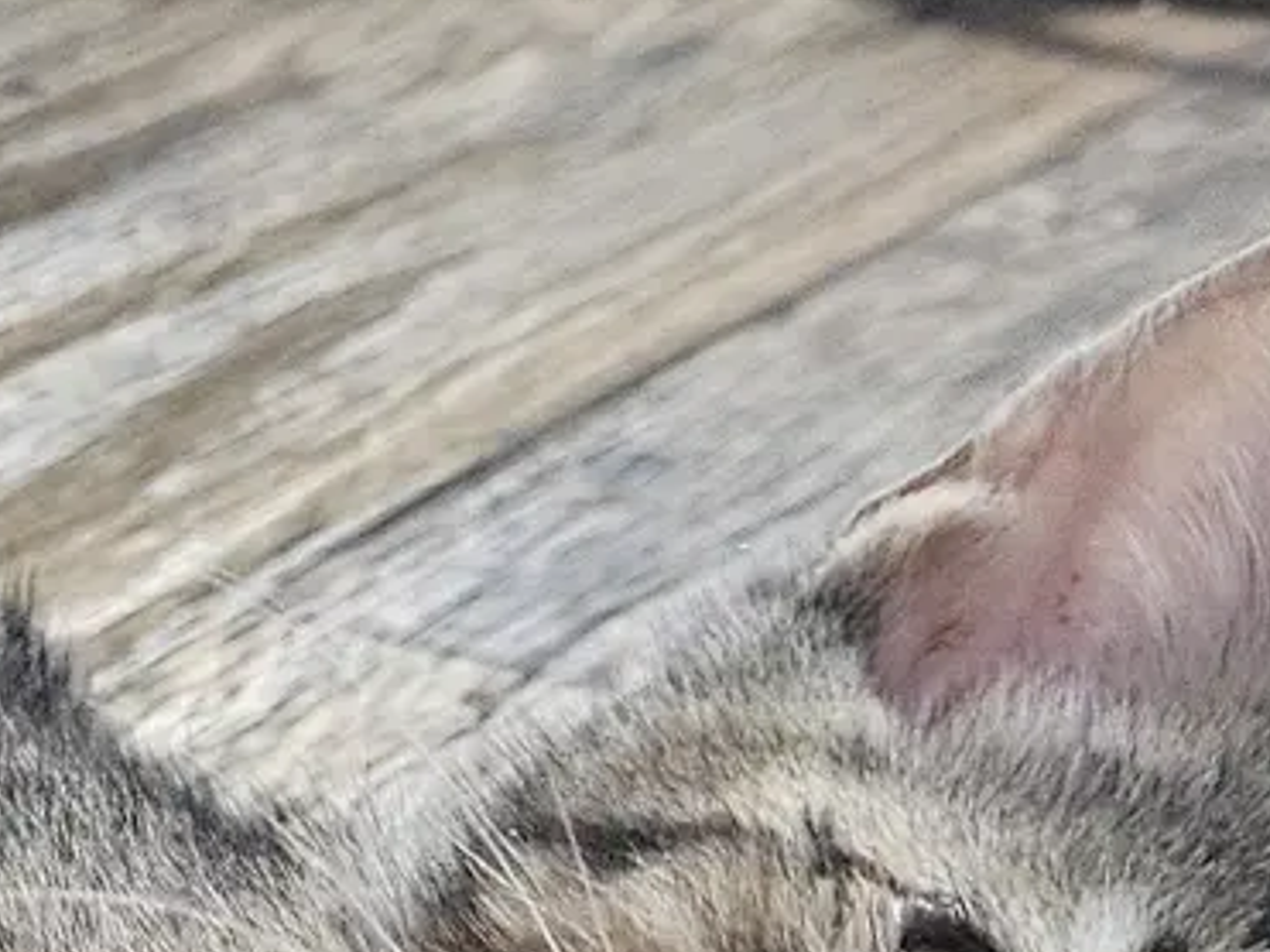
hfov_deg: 15.8
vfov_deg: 12.2
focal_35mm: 119
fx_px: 4364
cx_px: -353
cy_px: 1113
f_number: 1.8
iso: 800
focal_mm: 5.4
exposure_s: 1/60
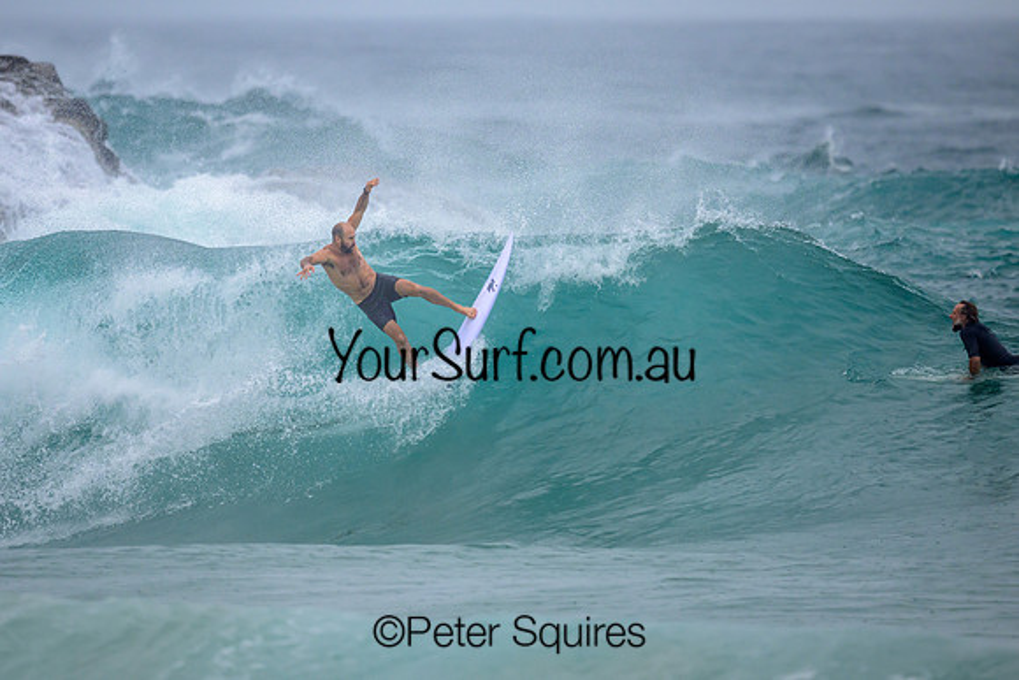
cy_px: 276
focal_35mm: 950
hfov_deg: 2.2
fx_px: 26894
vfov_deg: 1.4
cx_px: 414
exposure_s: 1/2000
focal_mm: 800
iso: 560
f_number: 6.3
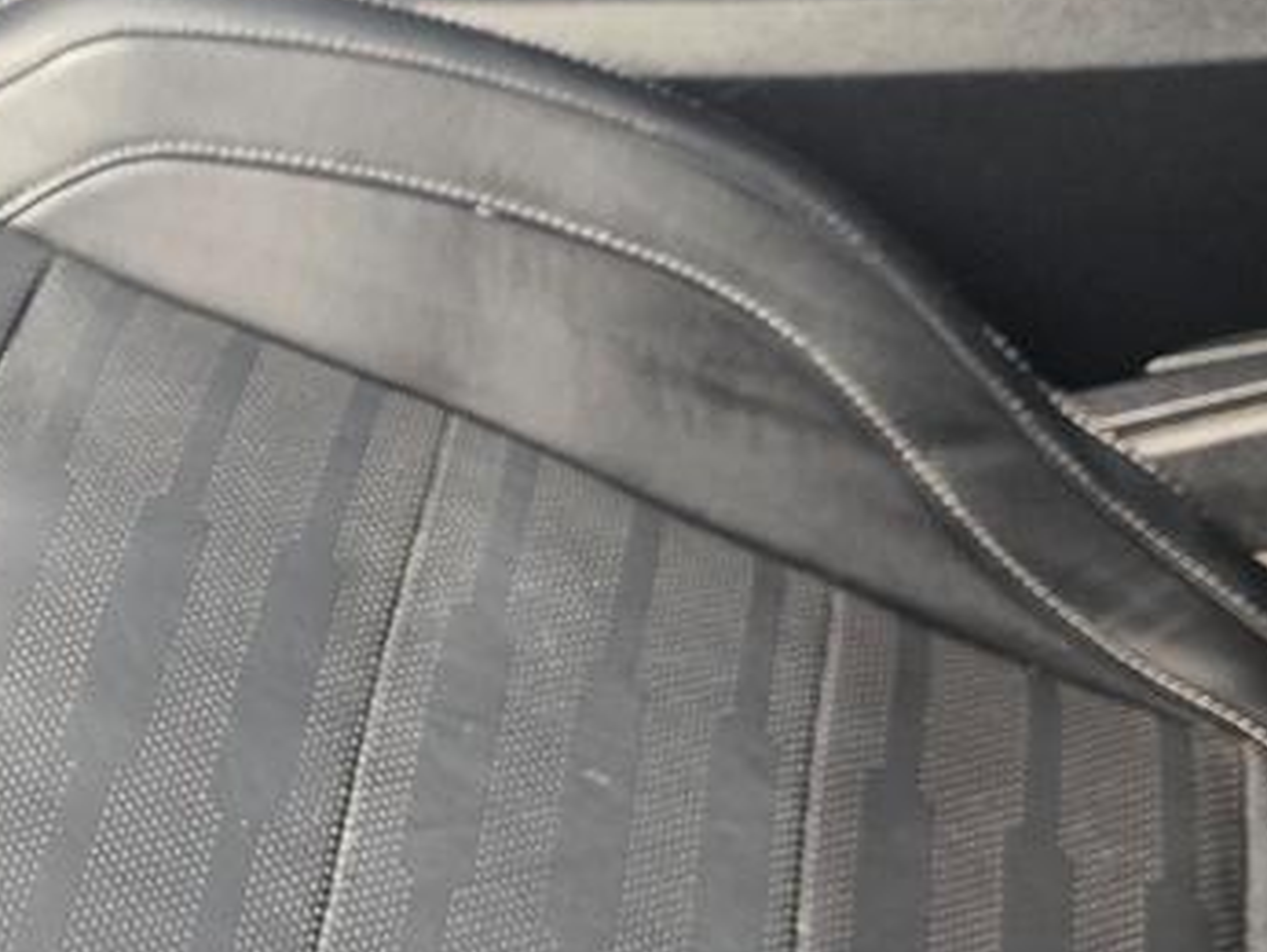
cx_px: -110
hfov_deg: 21.8
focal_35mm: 85
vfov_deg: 17.2
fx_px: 3113
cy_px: 820
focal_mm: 6.3
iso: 160
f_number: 1.7
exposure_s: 1/180
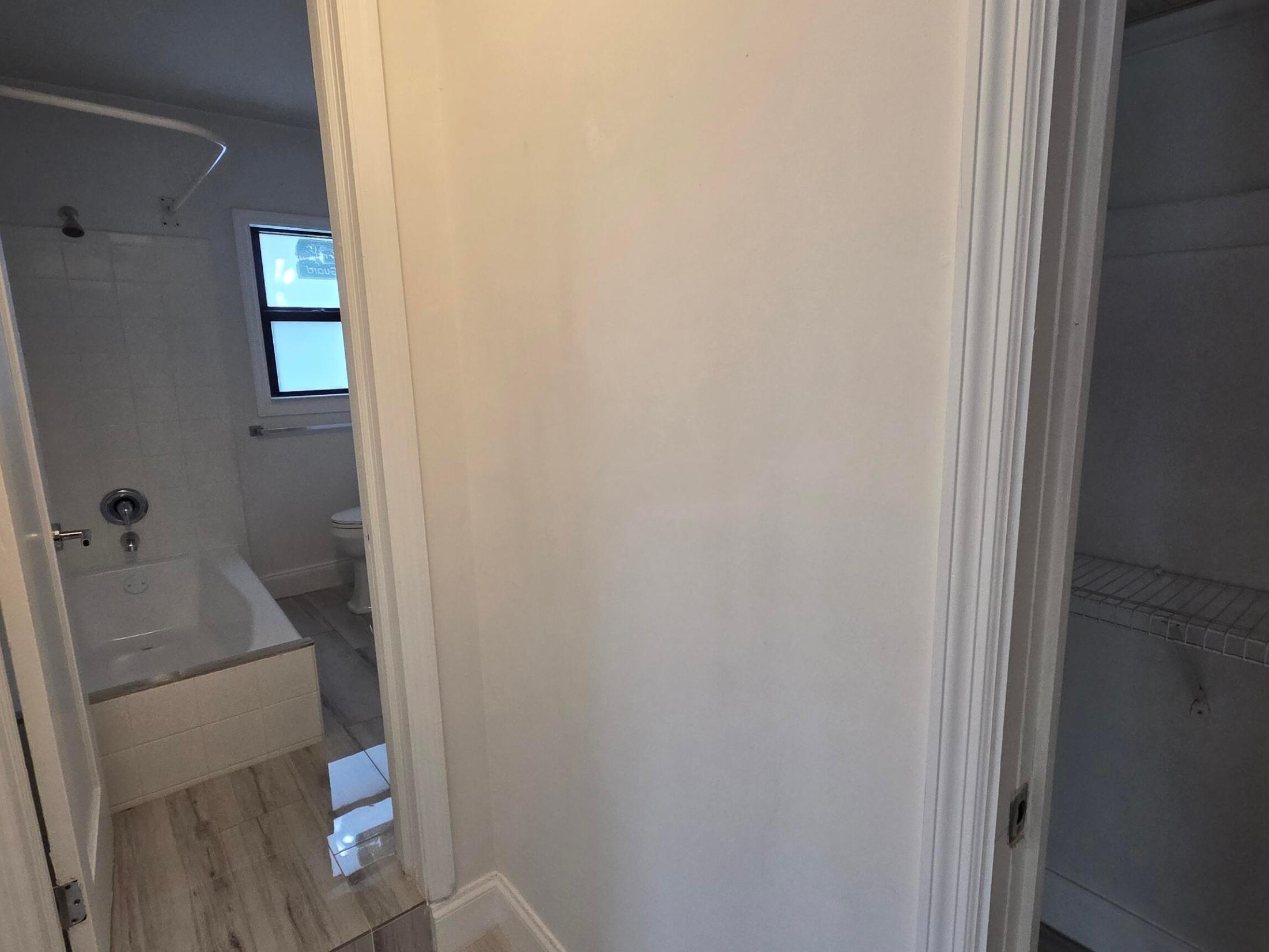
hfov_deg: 90.9
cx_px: 675
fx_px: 623
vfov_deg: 74.7
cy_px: 478
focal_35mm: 17
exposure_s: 1/120
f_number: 2.2
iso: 250
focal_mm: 2.2
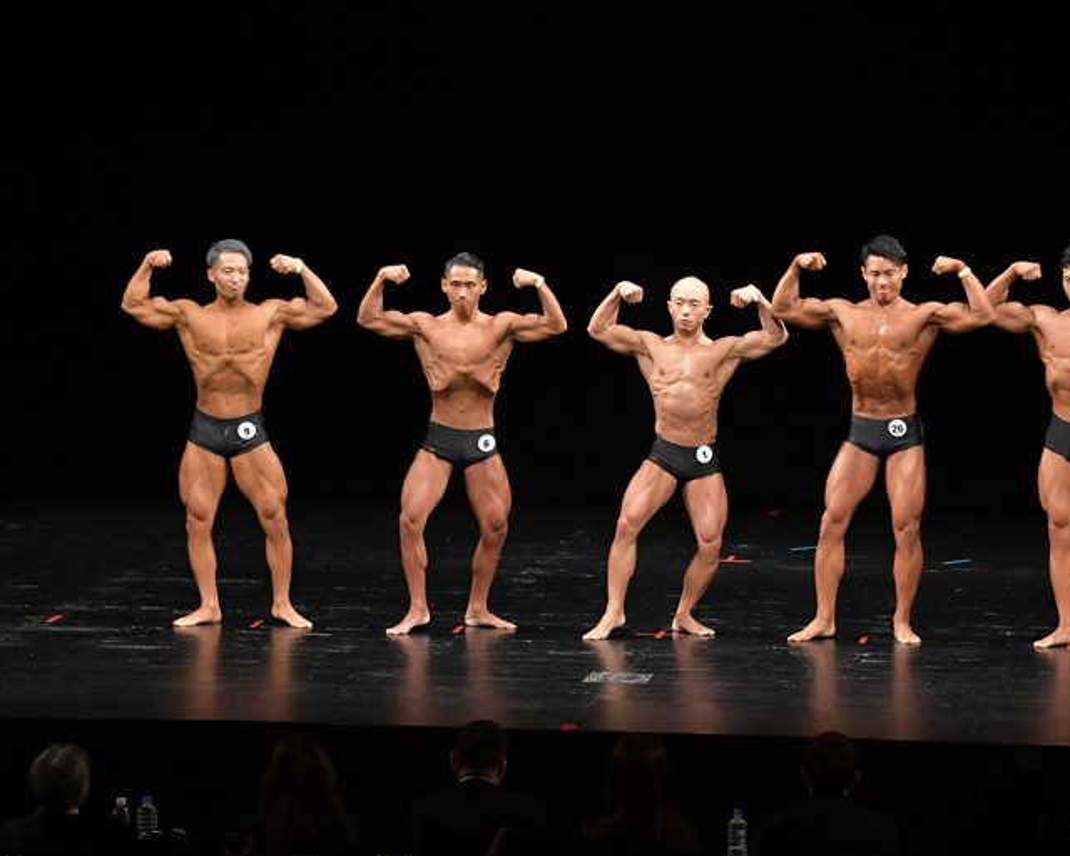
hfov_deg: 11.5
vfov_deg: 9.3
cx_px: 646
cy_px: 430
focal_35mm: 167
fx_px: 5289
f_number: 5.6
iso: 3200
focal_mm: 98
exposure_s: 1/400
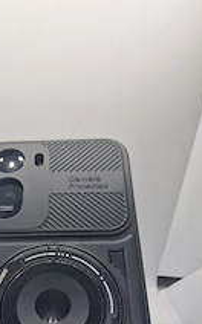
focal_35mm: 26
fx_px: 230
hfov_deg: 46.3
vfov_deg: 59.8
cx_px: 58
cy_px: 292
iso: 50
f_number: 2.2
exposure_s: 1/161
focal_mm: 2.2
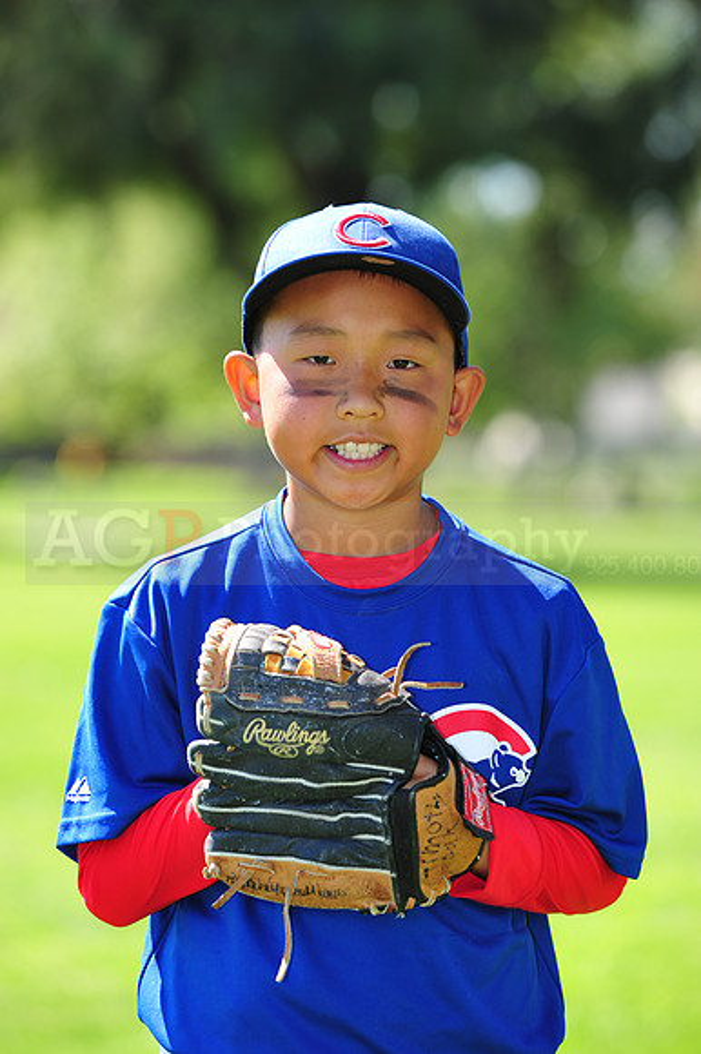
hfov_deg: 7.4
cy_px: 527
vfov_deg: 11.1
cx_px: 350
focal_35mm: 185
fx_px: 5410
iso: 200
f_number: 5.6
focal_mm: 185
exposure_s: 1/250
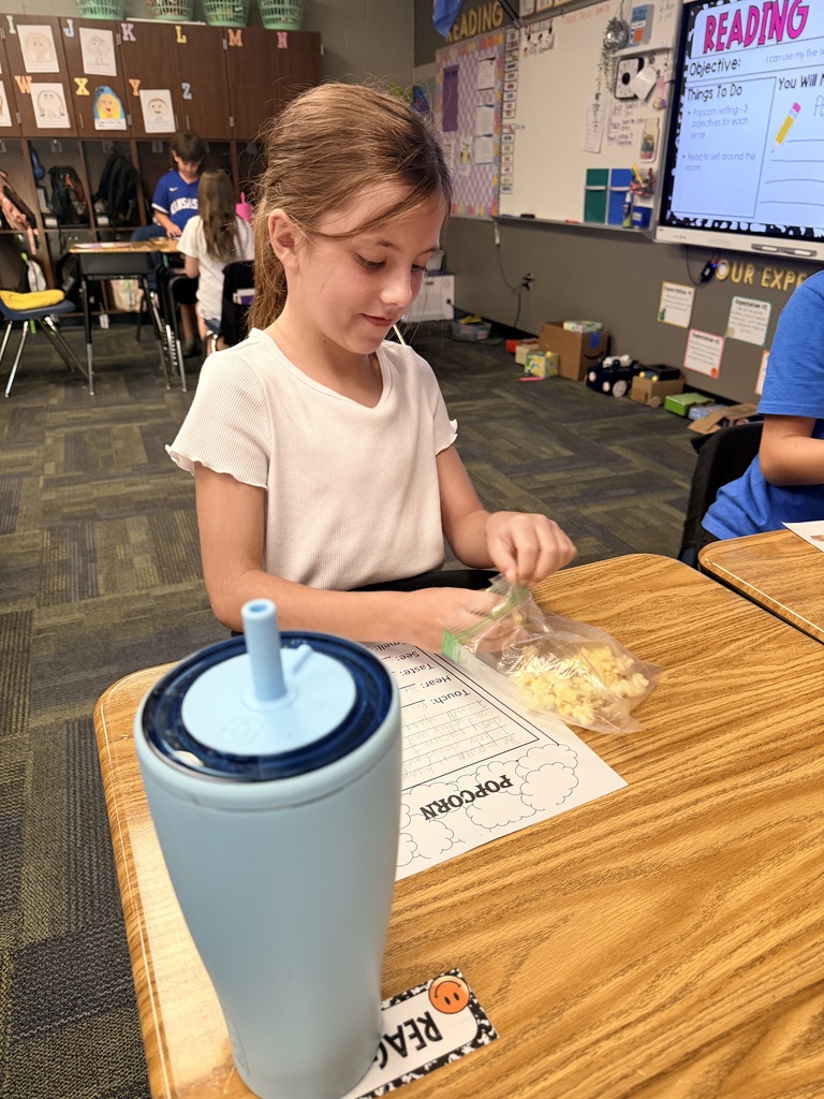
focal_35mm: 24
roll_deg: -0.9
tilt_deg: -26.8
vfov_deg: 71.6
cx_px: 412
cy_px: 550
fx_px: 762
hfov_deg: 56.8
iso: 320
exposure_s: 1/60
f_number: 1.78
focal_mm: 6.76
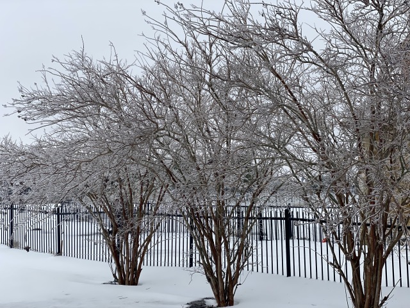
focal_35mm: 52
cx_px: 205
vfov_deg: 28.0
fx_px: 616
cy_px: 154
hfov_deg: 36.8
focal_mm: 6
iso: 20
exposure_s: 1/978
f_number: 2
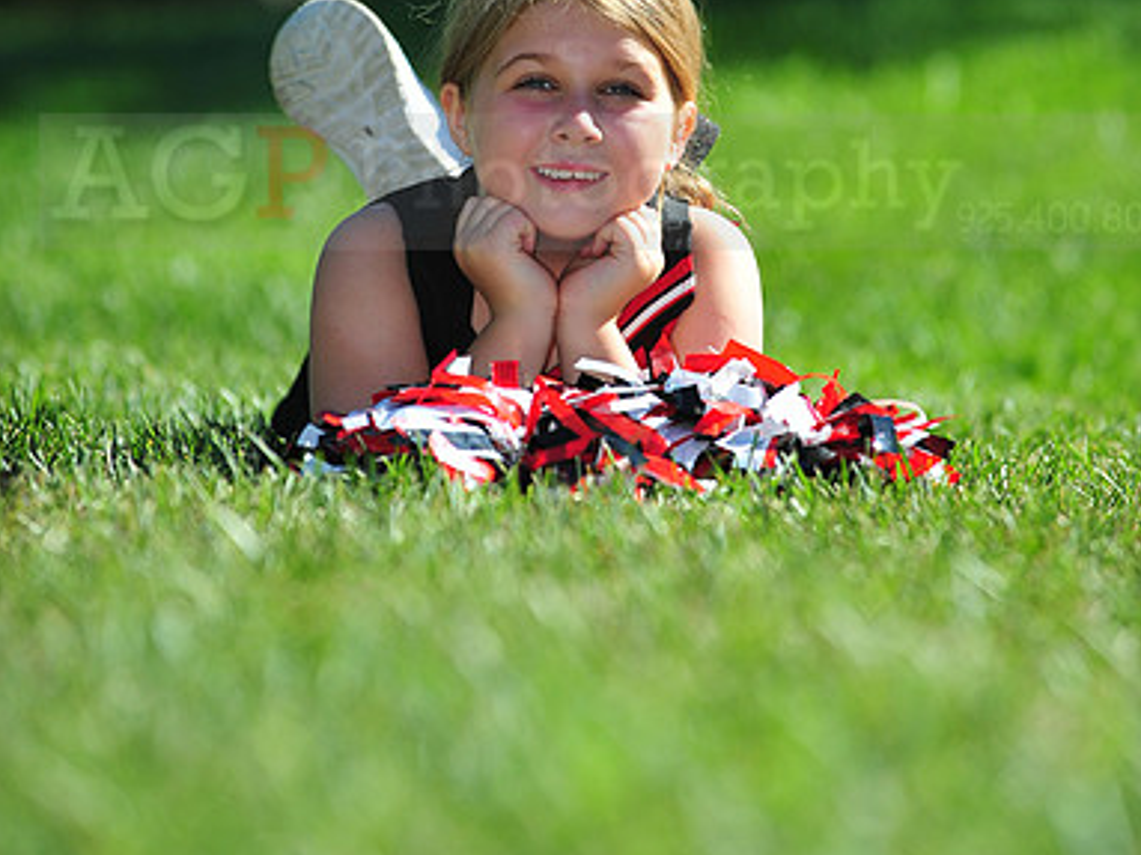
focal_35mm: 291
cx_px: 572
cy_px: 155
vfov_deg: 5.1
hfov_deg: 6.8
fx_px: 9589
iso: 400
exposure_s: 1/2500
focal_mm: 200
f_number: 4.5
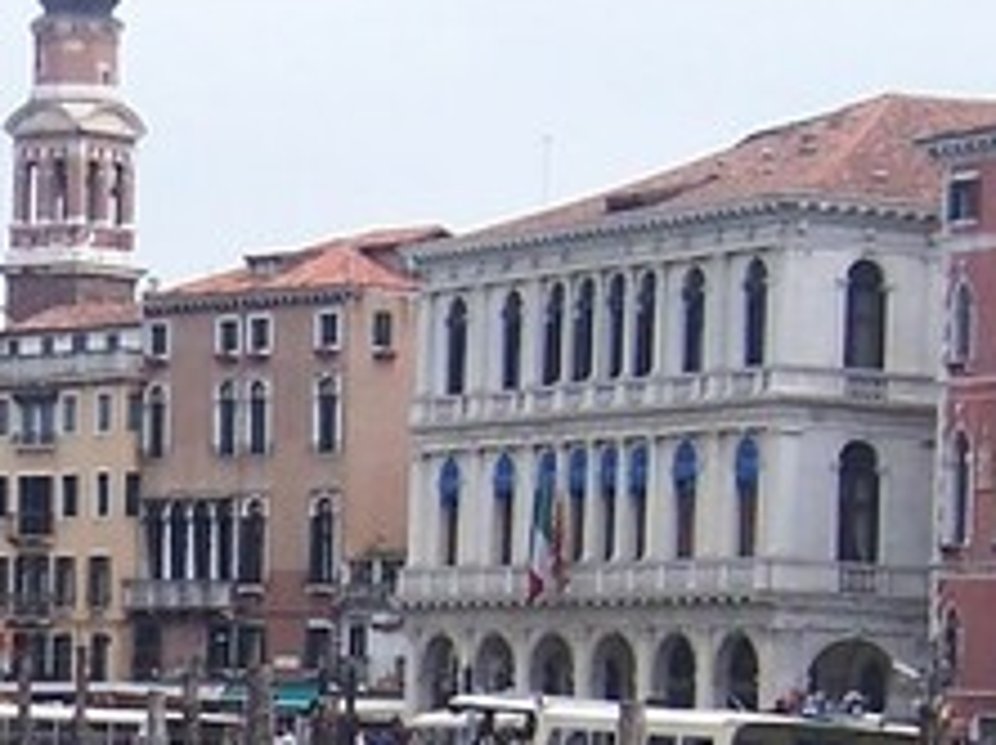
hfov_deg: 11.2
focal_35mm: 173
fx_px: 4972
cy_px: 763
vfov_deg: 8.5
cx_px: -267
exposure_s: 1/800
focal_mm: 6.2
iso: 80
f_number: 2.8
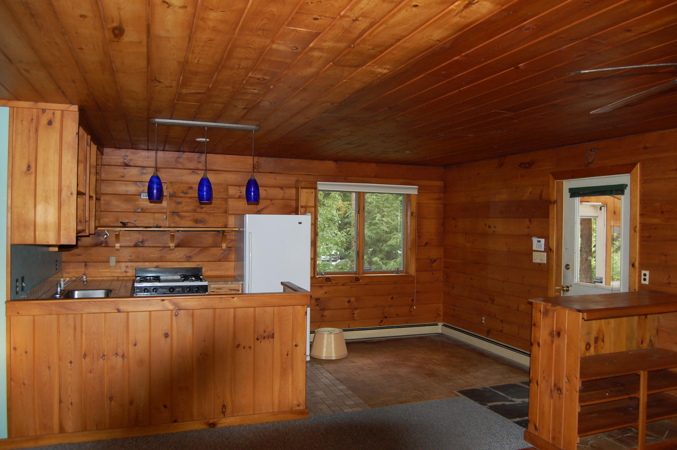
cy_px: 225
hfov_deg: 67.4
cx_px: 338
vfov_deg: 47.8
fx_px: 507
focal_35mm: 27
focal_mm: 18
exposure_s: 1/60
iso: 400
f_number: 3.5
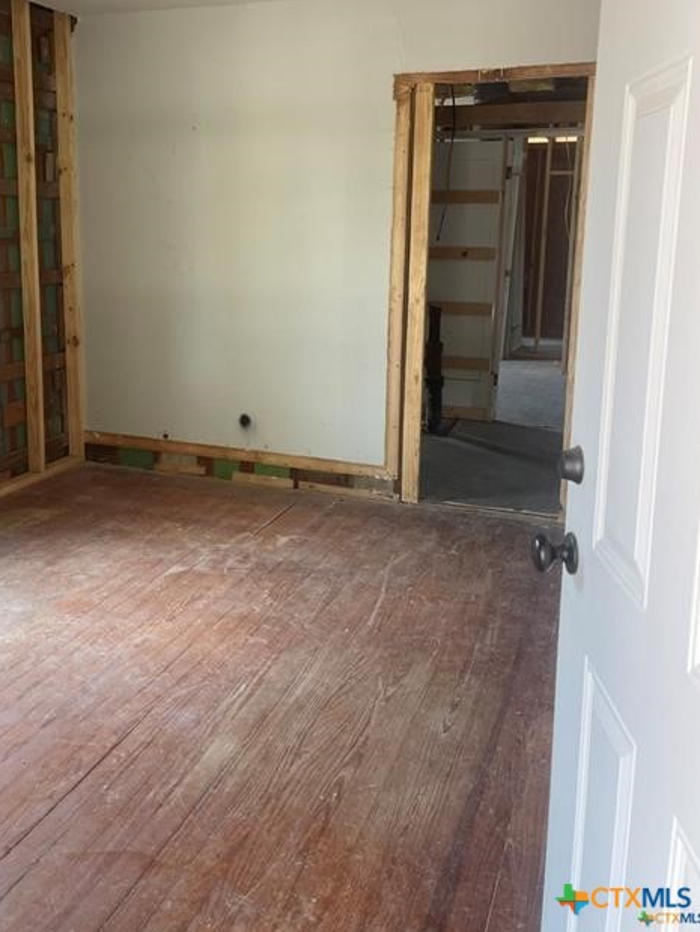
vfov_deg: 57.7
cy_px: 360
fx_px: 835
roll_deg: -2.0
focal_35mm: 31
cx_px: 285
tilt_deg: -9.1
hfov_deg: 45.3
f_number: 1.6
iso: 80
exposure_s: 1/121
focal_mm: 5.1
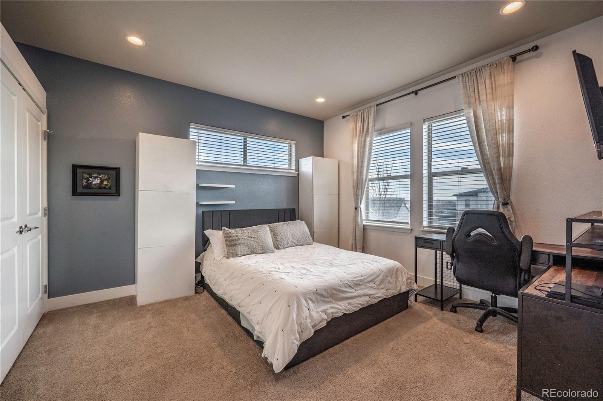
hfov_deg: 100.5
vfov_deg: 77.2
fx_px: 251
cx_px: 302
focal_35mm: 15
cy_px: 200
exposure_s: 1/60
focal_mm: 15
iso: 100
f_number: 8
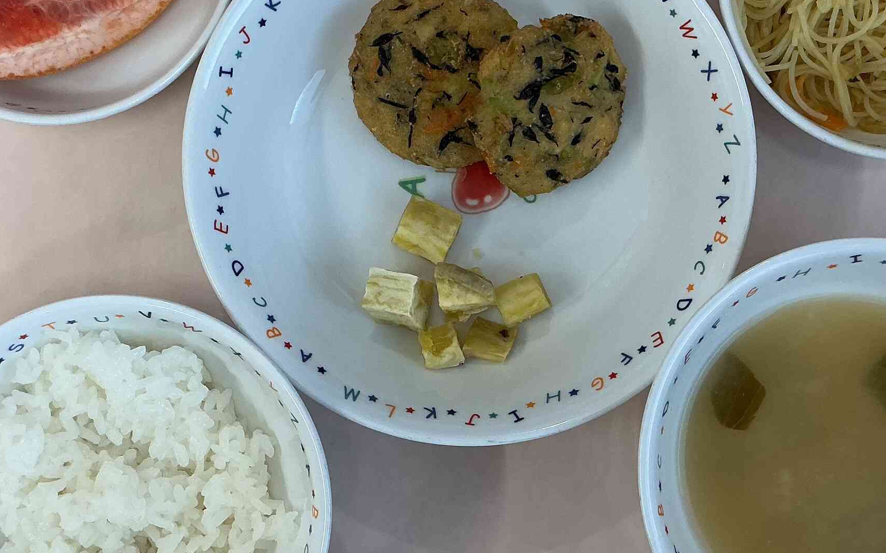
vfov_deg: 25.3
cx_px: 467
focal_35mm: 51
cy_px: 240
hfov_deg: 39.6
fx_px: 1231
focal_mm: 3
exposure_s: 1/120
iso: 64
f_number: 1.8
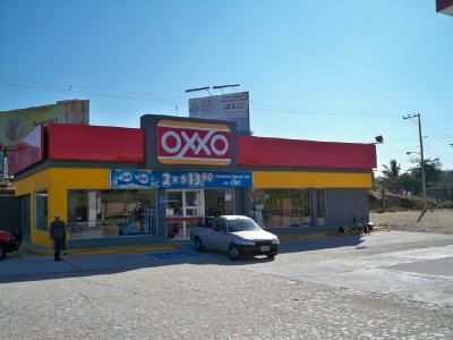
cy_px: 170
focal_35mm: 35
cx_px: 226
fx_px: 458
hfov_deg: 52.6
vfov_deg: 40.7
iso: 64
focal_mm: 6.3
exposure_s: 1/500
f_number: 4.7
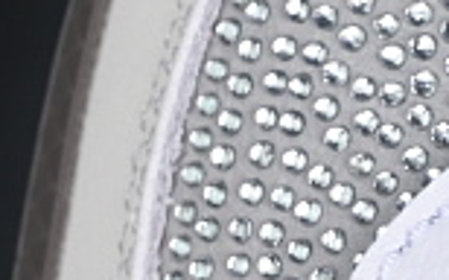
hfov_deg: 3.9
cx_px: 743
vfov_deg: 2.4
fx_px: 6554
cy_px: 318
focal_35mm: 536
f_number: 7.1
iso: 160
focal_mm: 50
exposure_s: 1/80
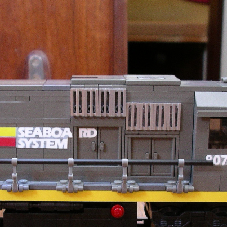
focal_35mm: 83
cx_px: 65
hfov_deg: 20.8
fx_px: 616
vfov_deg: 20.7
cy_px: 166
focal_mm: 7.8
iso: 200
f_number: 2.8
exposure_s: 1/8
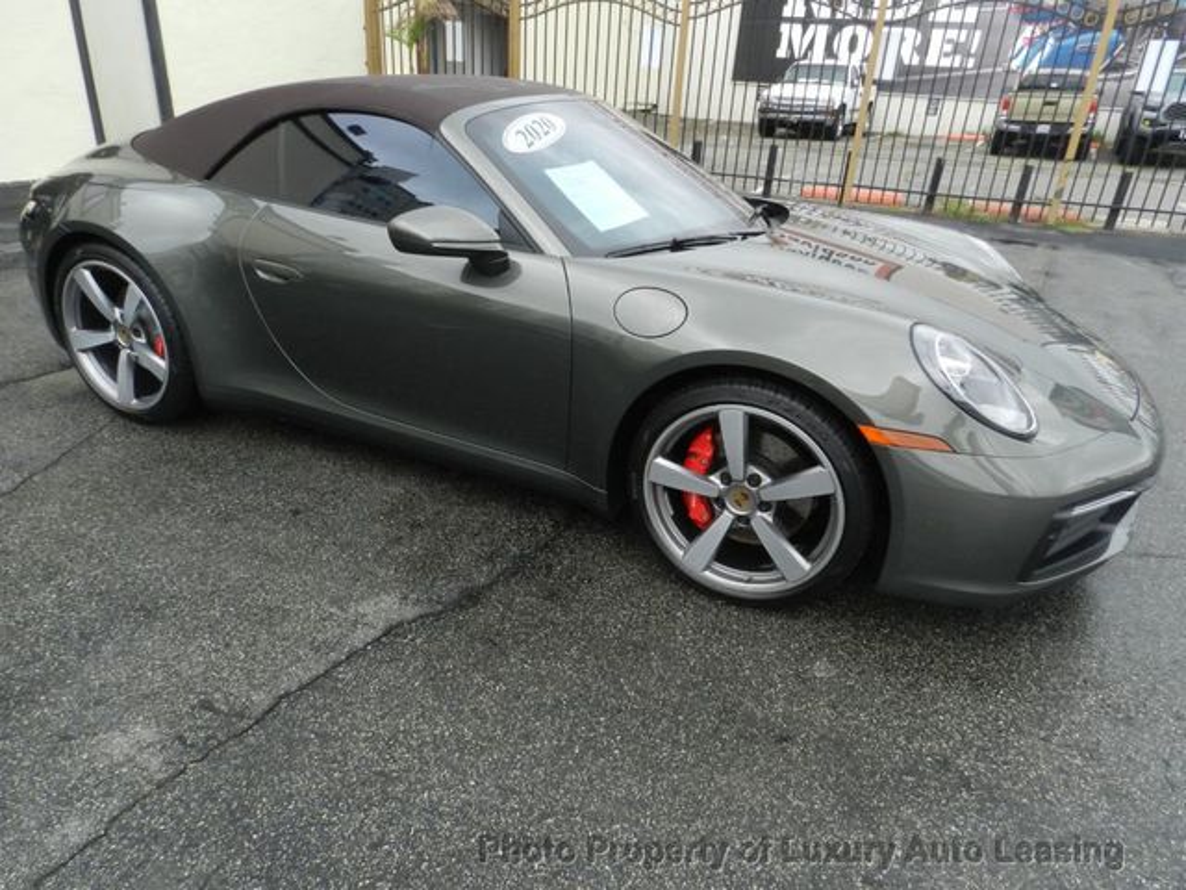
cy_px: 445
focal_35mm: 23
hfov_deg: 73.9
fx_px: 788
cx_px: 593
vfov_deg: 58.9
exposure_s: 1/40
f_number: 8
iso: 160
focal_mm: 4
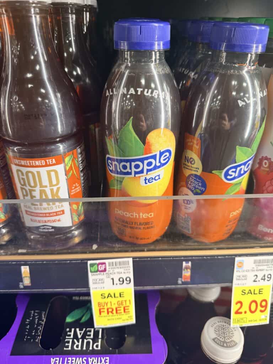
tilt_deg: -25.3
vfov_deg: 71.6
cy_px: 182
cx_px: 136
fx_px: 252
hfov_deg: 56.8
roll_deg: +0.0
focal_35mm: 24
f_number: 1.78
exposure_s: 1/114
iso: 200
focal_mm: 6.76
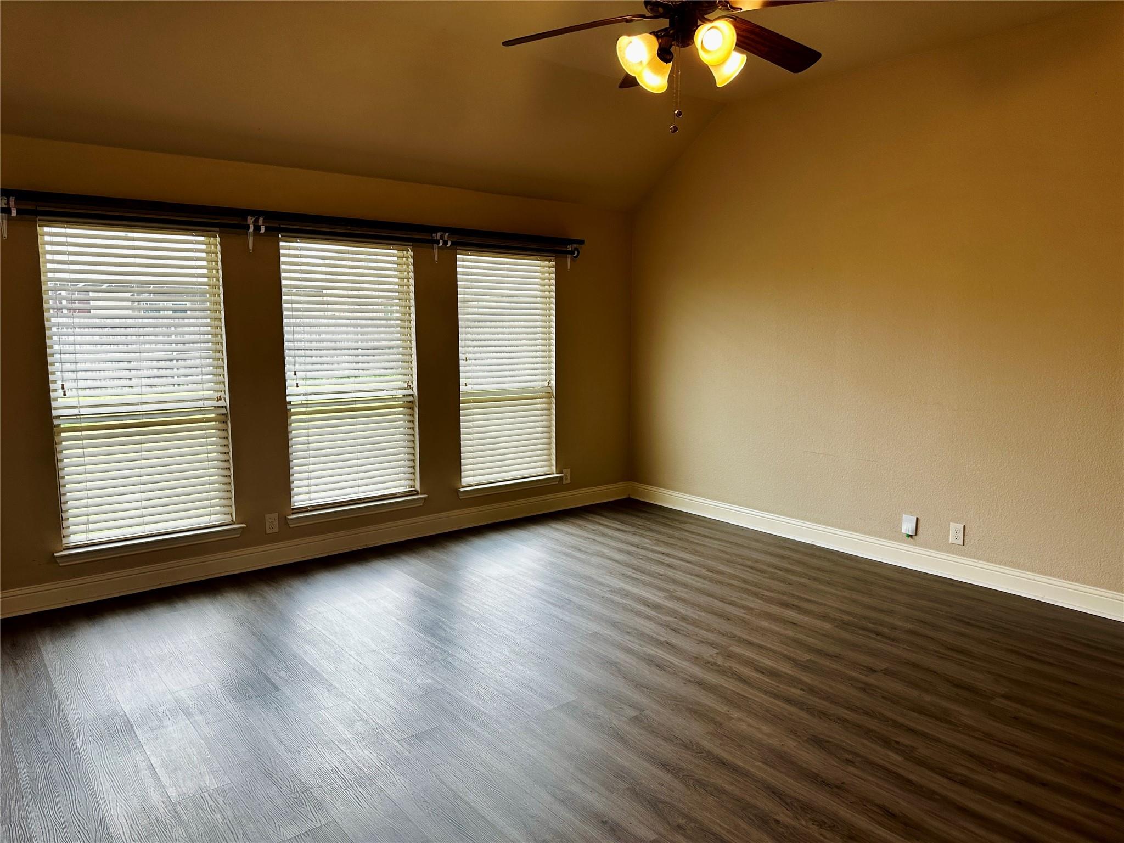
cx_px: 562
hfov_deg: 71.6
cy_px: 422
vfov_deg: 56.8
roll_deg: +0.3
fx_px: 779
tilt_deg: -7.0
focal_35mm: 24
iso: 64
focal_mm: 6.86
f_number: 1.78
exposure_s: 1/120
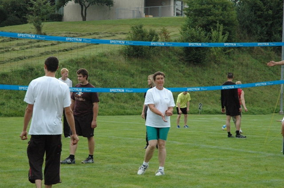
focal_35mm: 105
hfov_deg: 19.5
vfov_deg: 13.0
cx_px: 142
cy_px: 94
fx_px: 827
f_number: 11
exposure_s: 1/500
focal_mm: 70
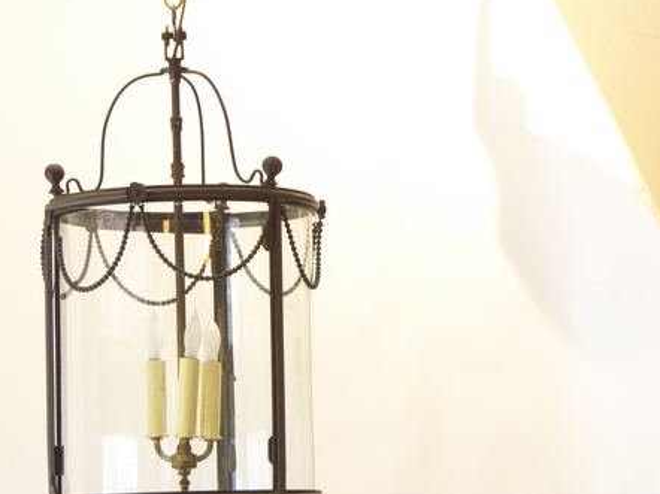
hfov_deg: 13.7
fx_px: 2744
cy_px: 327
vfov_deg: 10.3
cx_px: 227
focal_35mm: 144
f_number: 5.1
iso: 400
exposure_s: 1/10
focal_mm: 19
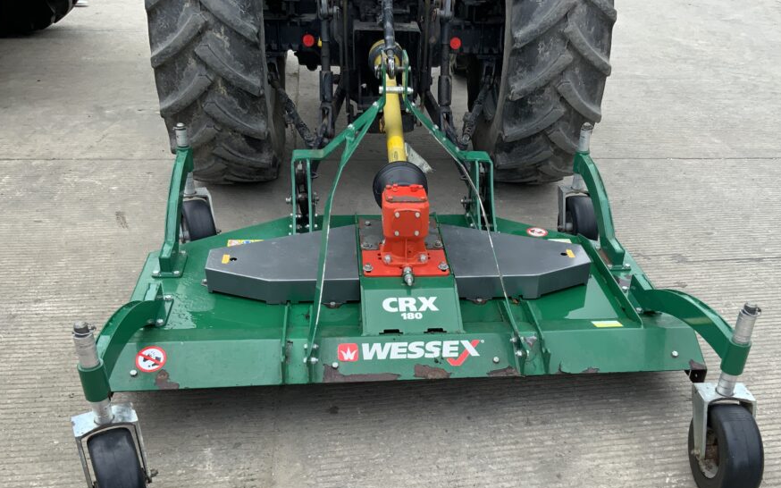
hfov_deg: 53.9
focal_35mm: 36
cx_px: 436
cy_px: 329
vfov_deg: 35.0
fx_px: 766
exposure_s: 1/248
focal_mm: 3
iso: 16
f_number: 1.8
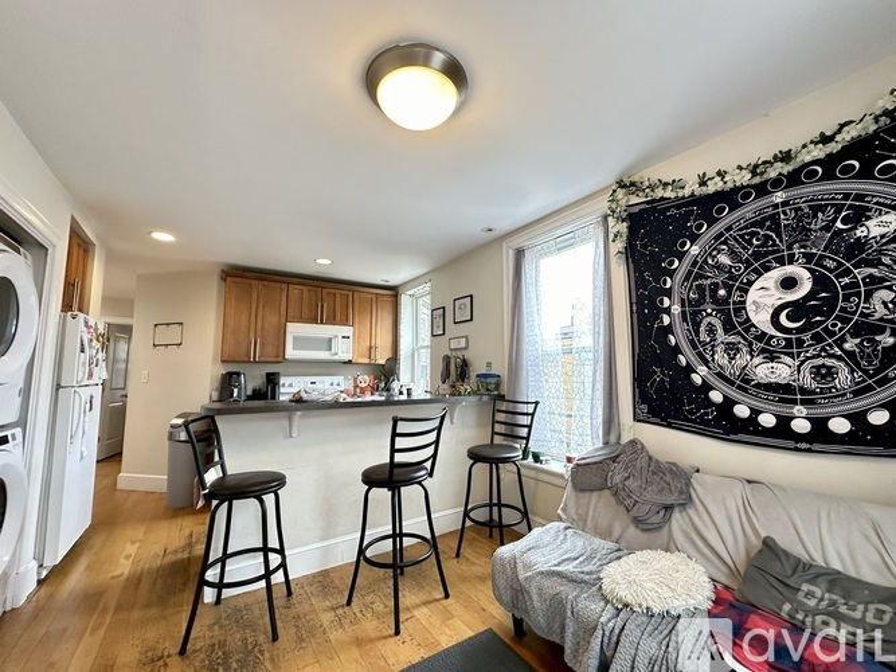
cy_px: 336
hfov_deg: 102.1
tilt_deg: +7.3
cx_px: 448
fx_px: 362
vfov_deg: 85.7
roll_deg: -1.5
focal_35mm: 14
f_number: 2.2
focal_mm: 2.22
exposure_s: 1/60
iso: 200
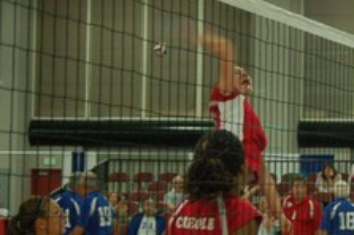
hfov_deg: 8.4
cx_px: 457
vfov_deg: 5.7
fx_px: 2376
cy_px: 29
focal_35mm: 242
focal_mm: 60
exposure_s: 1/125
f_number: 4.8
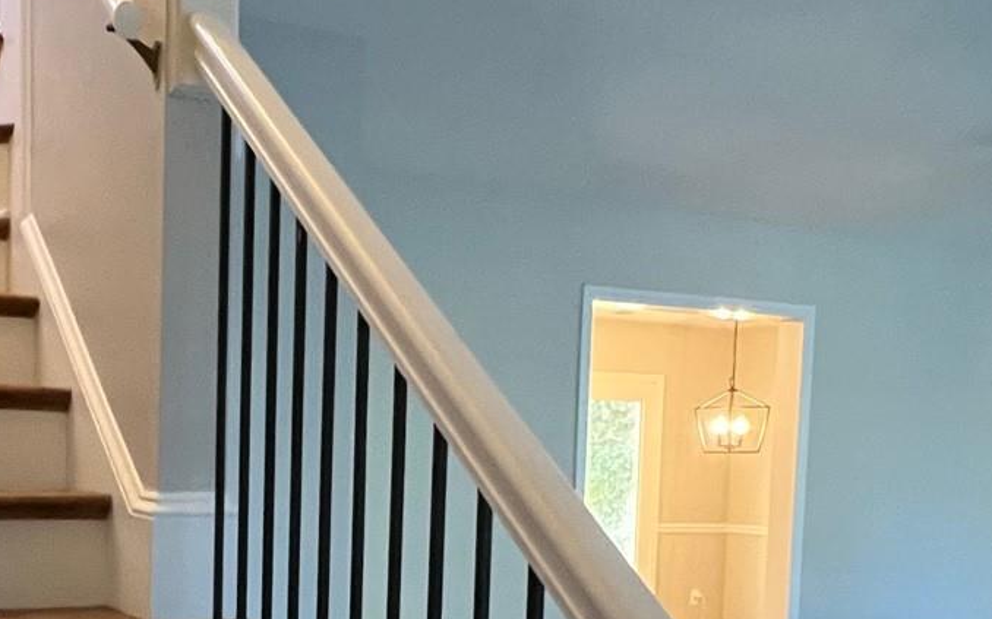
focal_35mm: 41
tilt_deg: -4.1
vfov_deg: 30.0
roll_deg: -0.7
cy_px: 544
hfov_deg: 46.7
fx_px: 1108
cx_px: 265
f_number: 1.8
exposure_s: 1/40
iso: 800
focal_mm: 1.57
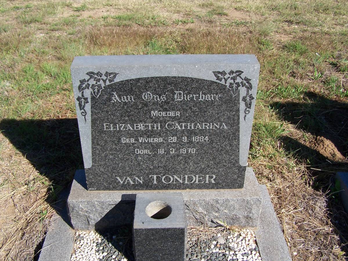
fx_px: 382
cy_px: 130
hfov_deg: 49.0
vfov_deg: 37.7
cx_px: 174
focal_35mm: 38
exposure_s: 1/750
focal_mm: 6.3
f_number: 4
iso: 80
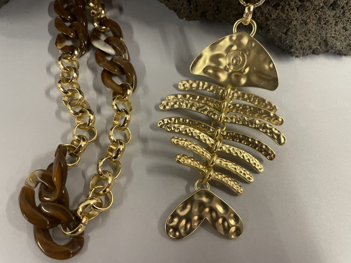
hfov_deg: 67.3
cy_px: 132
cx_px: 176
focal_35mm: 26
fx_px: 264
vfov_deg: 53.1
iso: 160
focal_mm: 4.2
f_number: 1.6
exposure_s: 1/50
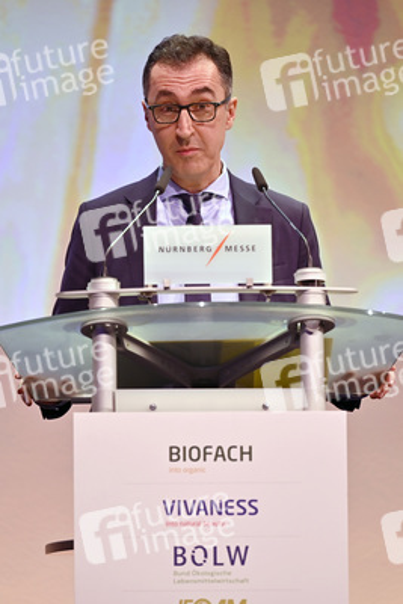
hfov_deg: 7.4
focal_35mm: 185
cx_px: 202
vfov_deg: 11.1
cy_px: 302
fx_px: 3104
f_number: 2.8
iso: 800
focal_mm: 185
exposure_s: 1/500
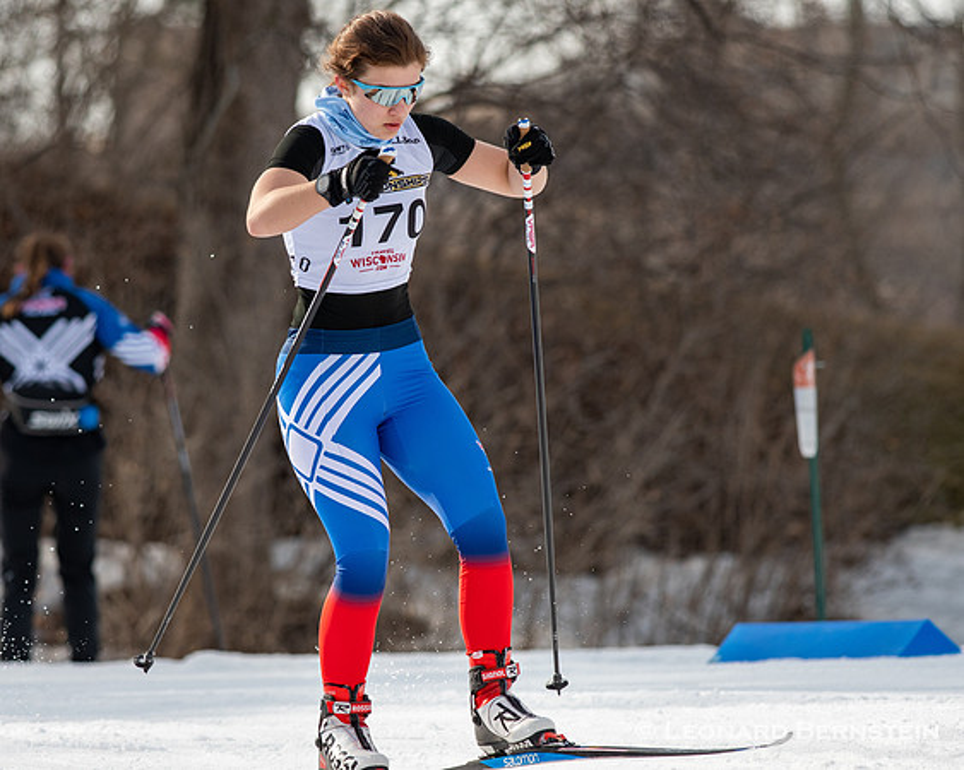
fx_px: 14512
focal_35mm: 509
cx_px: 383
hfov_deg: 3.8
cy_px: 383
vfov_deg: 3.0
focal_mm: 300
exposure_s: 1/2000
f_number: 5
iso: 400
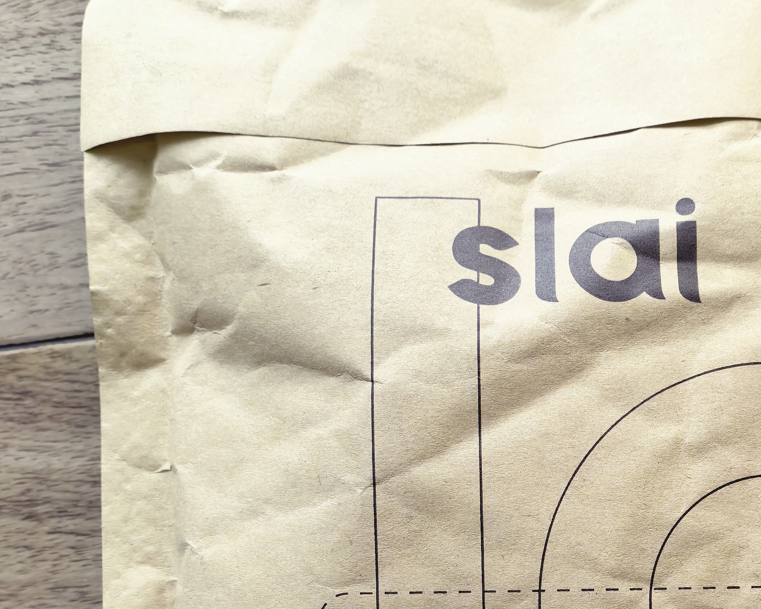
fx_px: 1149
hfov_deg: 35.8
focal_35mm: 51
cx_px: 568
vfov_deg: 27.7
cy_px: 631
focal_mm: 6.98
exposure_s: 1/100
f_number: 2.8
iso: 1000
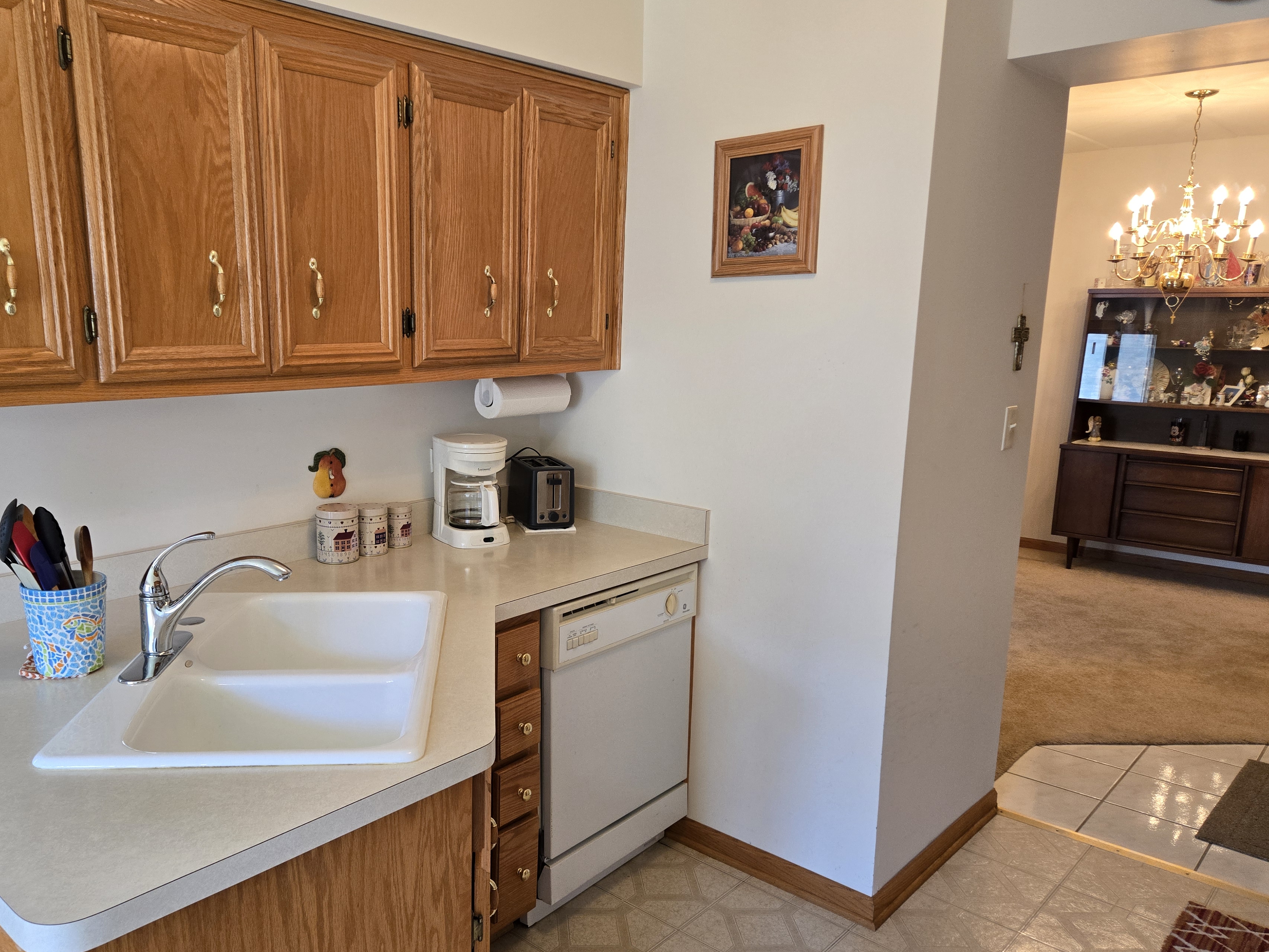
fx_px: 990
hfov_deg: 64.9
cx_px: 530
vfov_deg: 51.3
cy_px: 507
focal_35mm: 27
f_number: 1.8
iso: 250
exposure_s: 1/120
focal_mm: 5.4
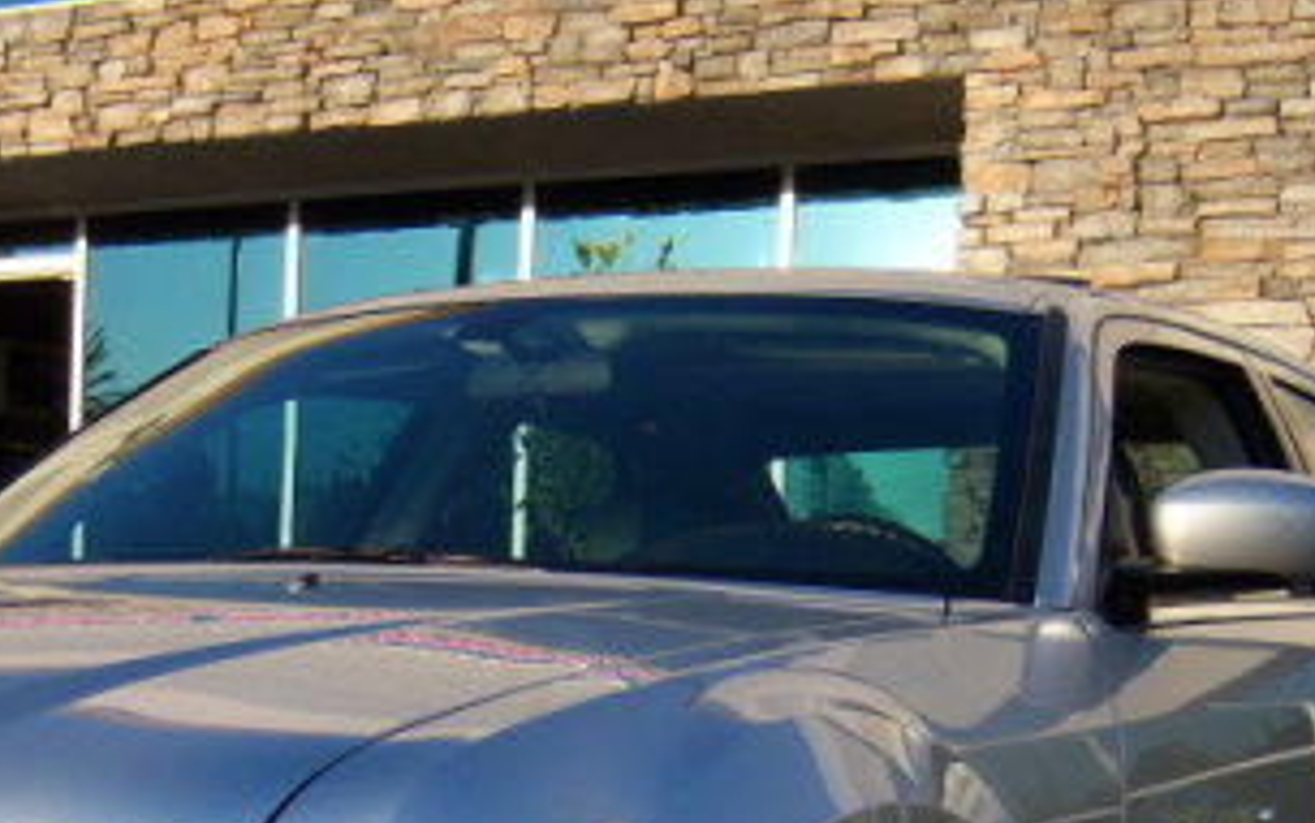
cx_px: 310
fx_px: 2869
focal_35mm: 80
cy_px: 952
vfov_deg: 15.8
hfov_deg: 25.5
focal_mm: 7.5
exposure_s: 1/640
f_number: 2.8
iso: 80
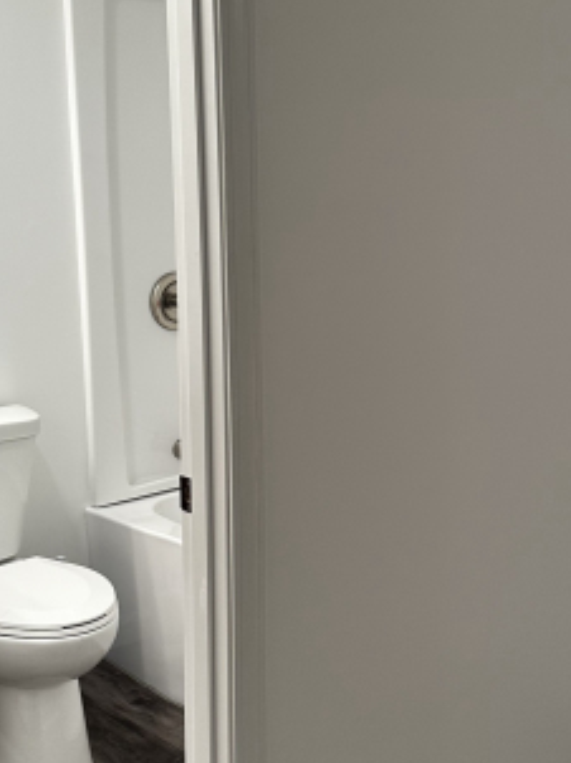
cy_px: 368
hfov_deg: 27.3
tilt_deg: -8.3
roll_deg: +2.1
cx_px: 379
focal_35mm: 53
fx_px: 1167
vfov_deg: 36.2
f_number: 1.78
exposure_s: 1/120
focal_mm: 6.86
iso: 160
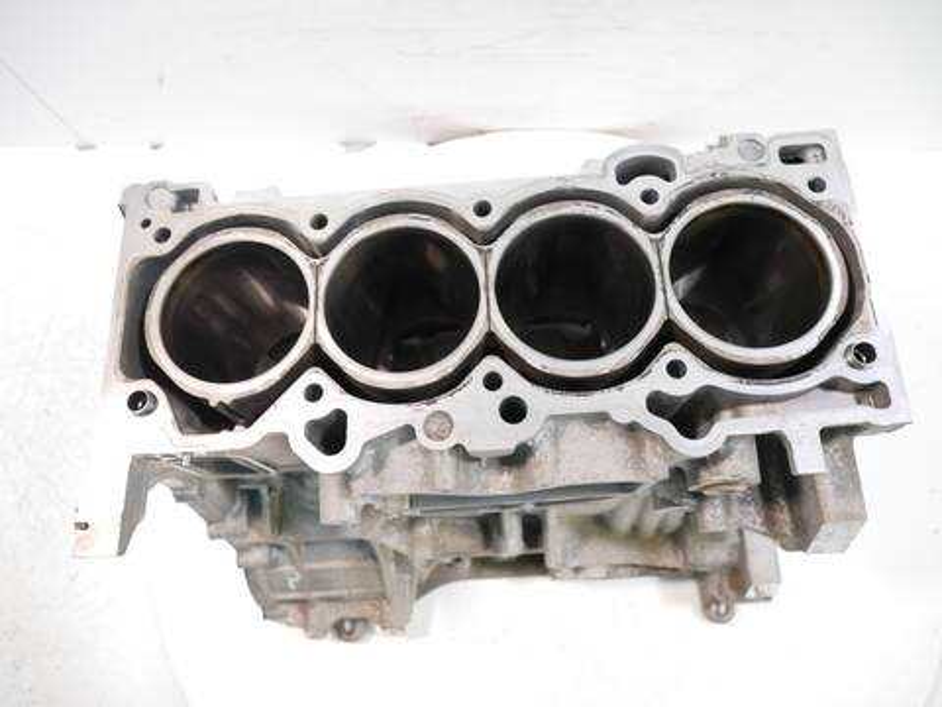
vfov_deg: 53.1
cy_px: 354
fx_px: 708
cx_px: 471
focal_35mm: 26
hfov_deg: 67.3
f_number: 3.5
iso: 1250
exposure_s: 1/60
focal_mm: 13
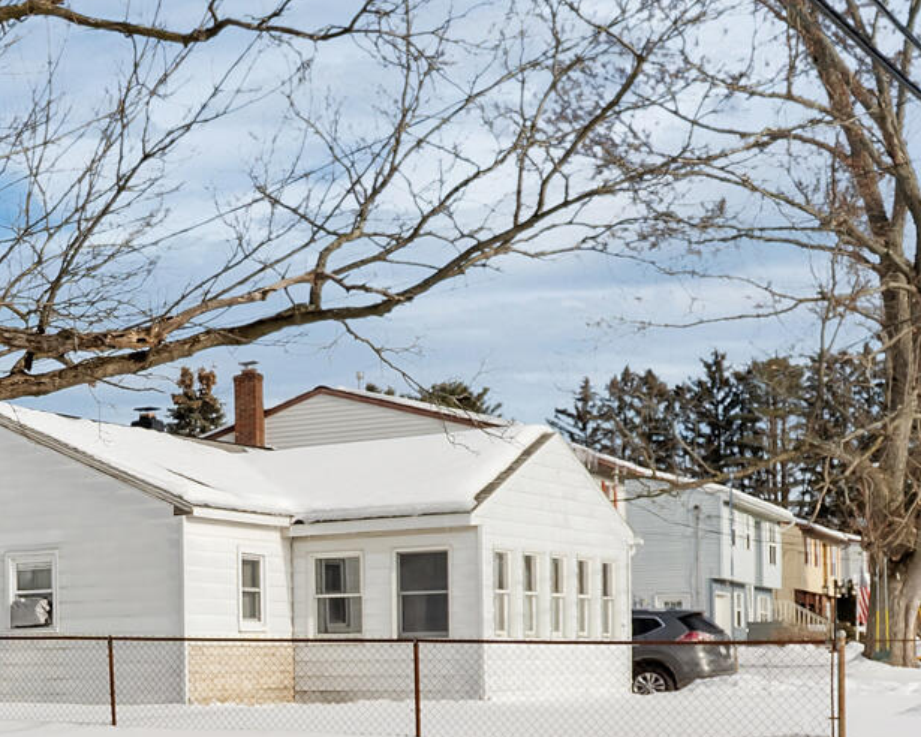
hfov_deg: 23.8
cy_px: 458
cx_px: -502
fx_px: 1663
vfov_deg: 24.9
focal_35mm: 61
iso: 250
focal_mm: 16
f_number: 4.5
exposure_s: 1/4000
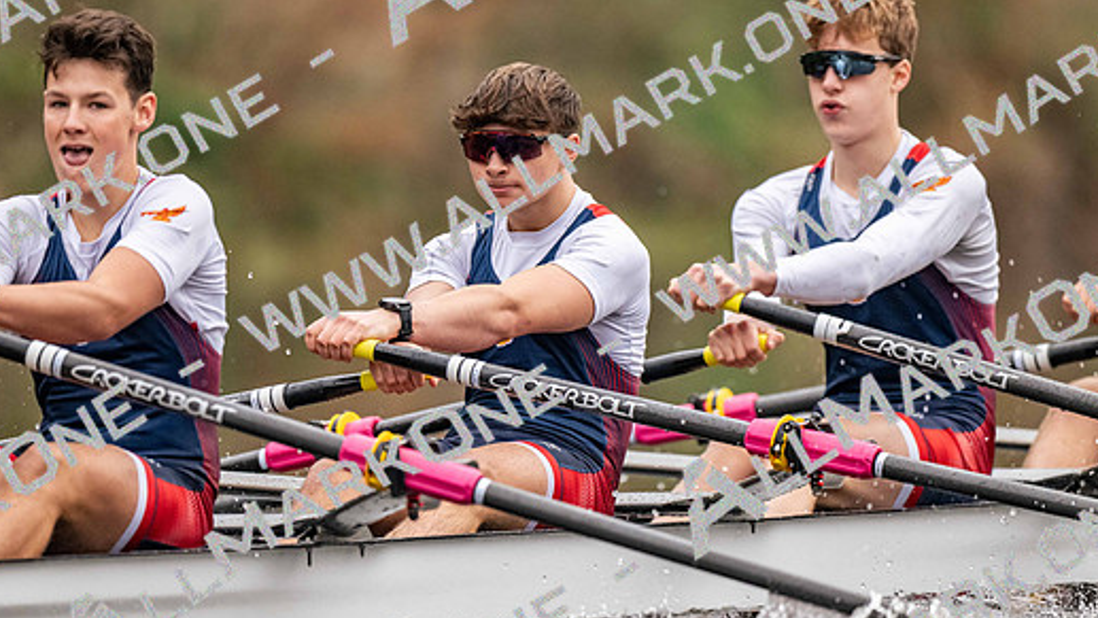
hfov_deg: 3.1
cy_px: 358
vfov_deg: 1.7
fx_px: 20529
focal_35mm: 705
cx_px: 501
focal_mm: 600
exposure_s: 1/2500
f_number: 4
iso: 3200
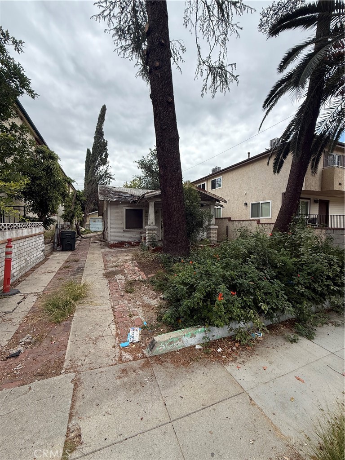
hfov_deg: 85.7
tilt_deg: -1.4
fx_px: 186
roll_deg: -0.8
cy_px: 230
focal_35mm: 14
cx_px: 172
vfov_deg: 102.1
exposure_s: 1/853
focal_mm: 2.22
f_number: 2.2
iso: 64
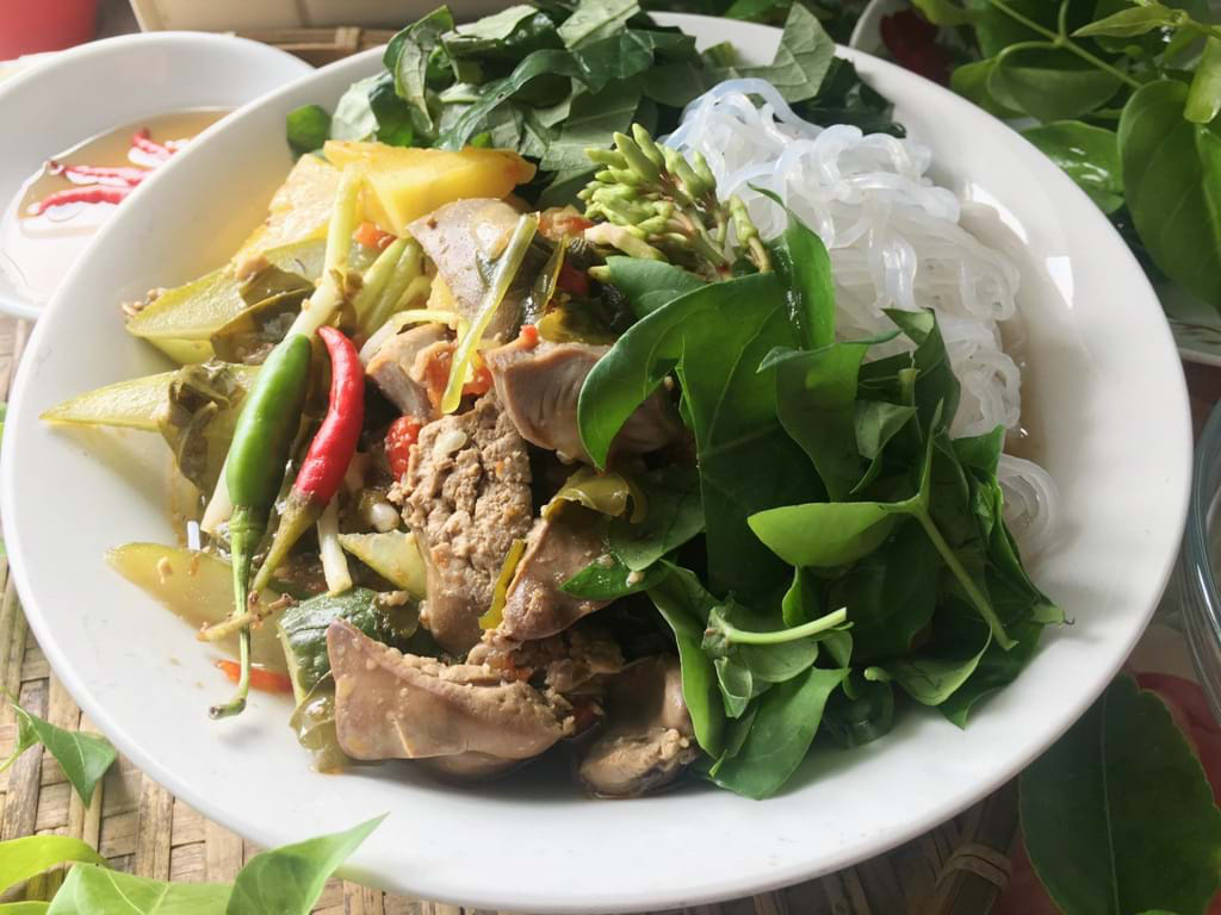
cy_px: 458
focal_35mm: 29
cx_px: 610
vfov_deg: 48.2
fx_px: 1023
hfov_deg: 61.7
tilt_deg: -50.6
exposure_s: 1/50
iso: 32
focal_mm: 4.15
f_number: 2.2
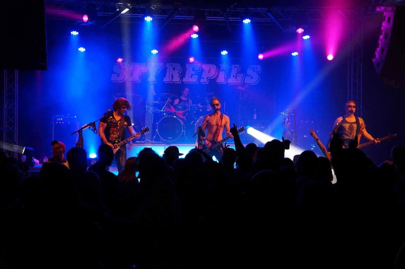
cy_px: 134
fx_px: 557
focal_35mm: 50
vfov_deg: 27.2
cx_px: 202
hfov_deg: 40.0
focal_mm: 33
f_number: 4.5
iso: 1600
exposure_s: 1/60
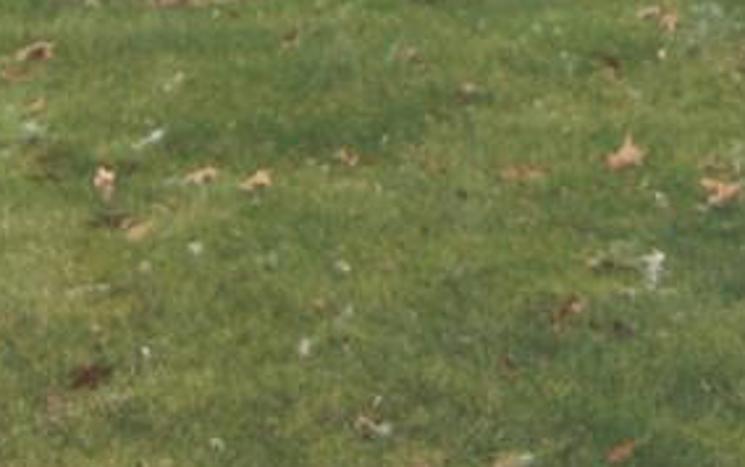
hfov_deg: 16.3
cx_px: 719
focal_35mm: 126
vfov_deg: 9.8
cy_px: -401
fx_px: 2560
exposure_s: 1/125
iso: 50
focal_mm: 5.8
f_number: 2.7
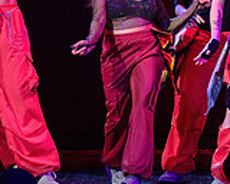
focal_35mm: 383
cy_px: 32
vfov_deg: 4.0
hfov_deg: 5.0
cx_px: 188
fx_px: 2607
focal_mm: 105
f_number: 2.8
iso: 1600
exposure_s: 1/200
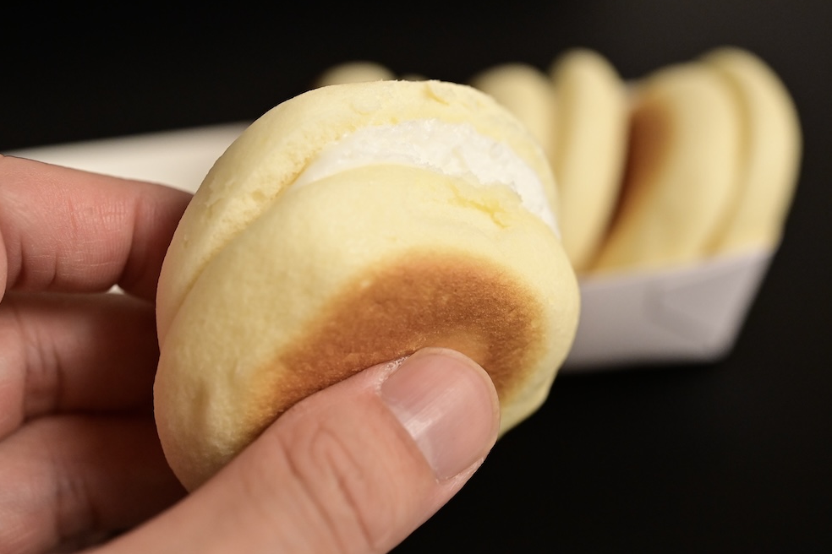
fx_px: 1410
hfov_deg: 32.9
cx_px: 413
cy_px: 277
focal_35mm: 61
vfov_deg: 22.3
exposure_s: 1/200
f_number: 6.3
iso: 6400
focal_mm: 60
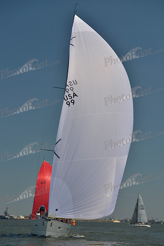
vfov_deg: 22.6
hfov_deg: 15.2
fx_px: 615
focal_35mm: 90
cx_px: 82
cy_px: 123
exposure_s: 1/1250
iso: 200
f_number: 6.3
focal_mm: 90
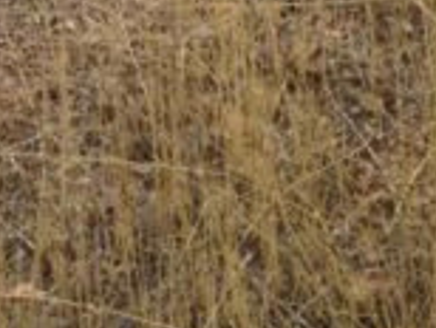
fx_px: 1829
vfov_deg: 9.6
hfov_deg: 12.6
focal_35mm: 145
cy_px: -317
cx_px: -309
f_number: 2.4
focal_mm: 4.28
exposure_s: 1/3460
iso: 50
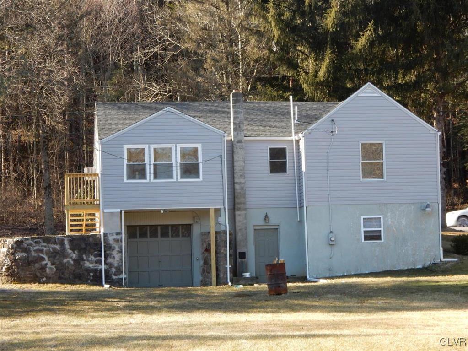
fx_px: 1338
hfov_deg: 19.8
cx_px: 234
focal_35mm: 99
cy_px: 176
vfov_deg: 14.9
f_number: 5.3
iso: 125
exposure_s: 1/100
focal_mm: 17.6
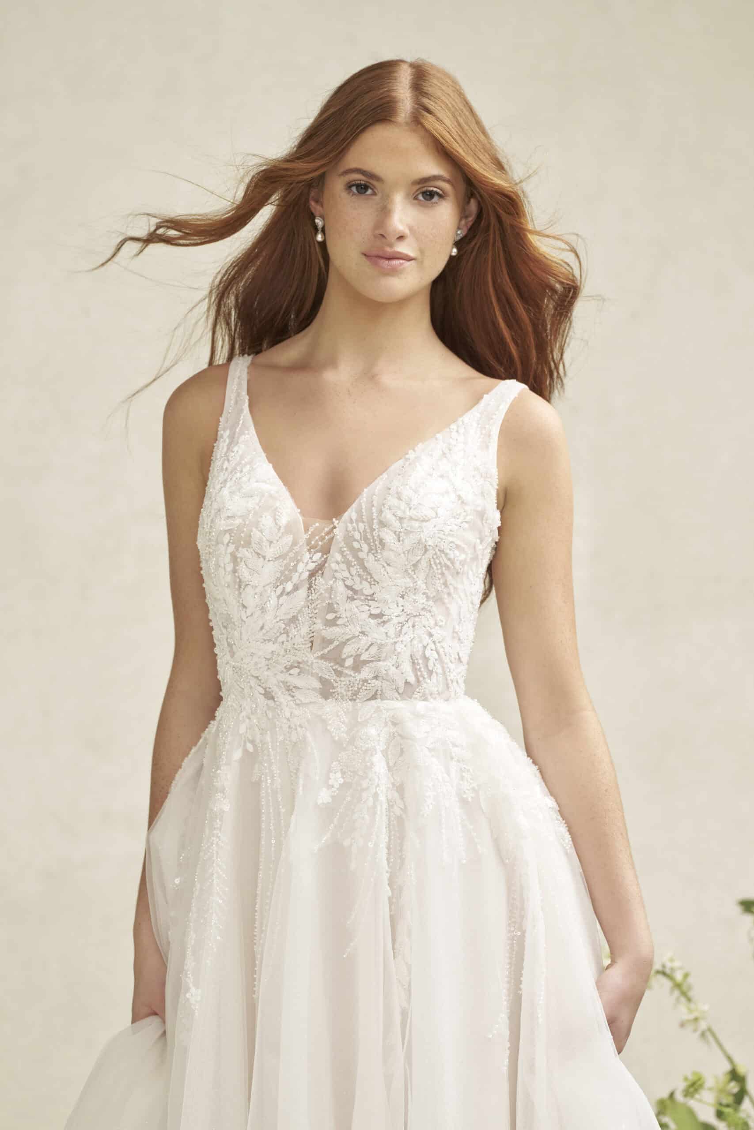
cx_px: 377
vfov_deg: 10.3
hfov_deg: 6.9
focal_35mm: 200
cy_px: 565
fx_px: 6282
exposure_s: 1/125
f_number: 5
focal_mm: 200
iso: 400
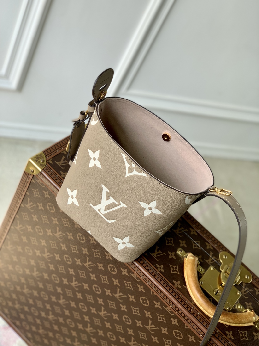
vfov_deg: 36.8
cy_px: 173
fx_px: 519
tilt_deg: -43.4
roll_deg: -32.8
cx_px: 130
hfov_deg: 28.0
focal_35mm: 52
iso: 16
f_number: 2.4
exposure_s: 1/224
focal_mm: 6
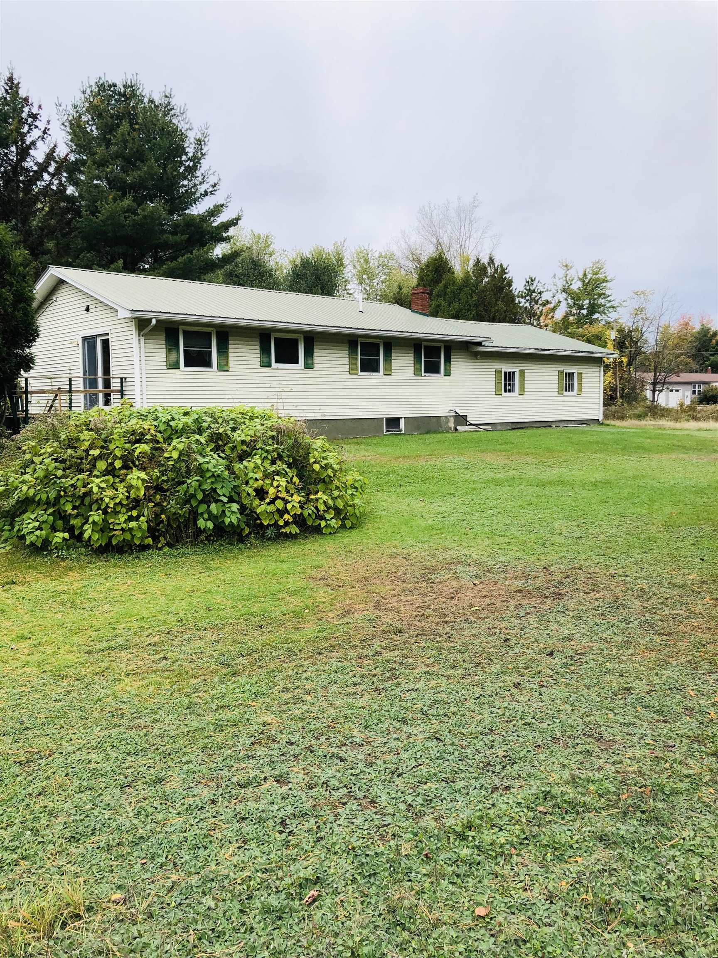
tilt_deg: -5.3
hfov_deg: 49.7
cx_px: 359
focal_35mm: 28
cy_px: 479
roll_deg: -0.5
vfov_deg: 63.4
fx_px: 774
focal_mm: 4
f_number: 1.8
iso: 20
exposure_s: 1/787
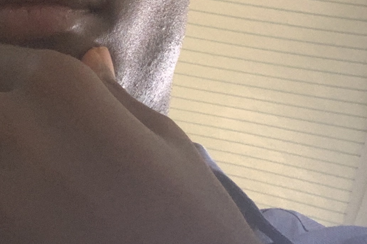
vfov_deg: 13.3
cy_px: -57
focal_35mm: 100
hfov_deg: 20.3
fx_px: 1019
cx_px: 94
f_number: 2.2
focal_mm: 2.87
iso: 320
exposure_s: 1/57
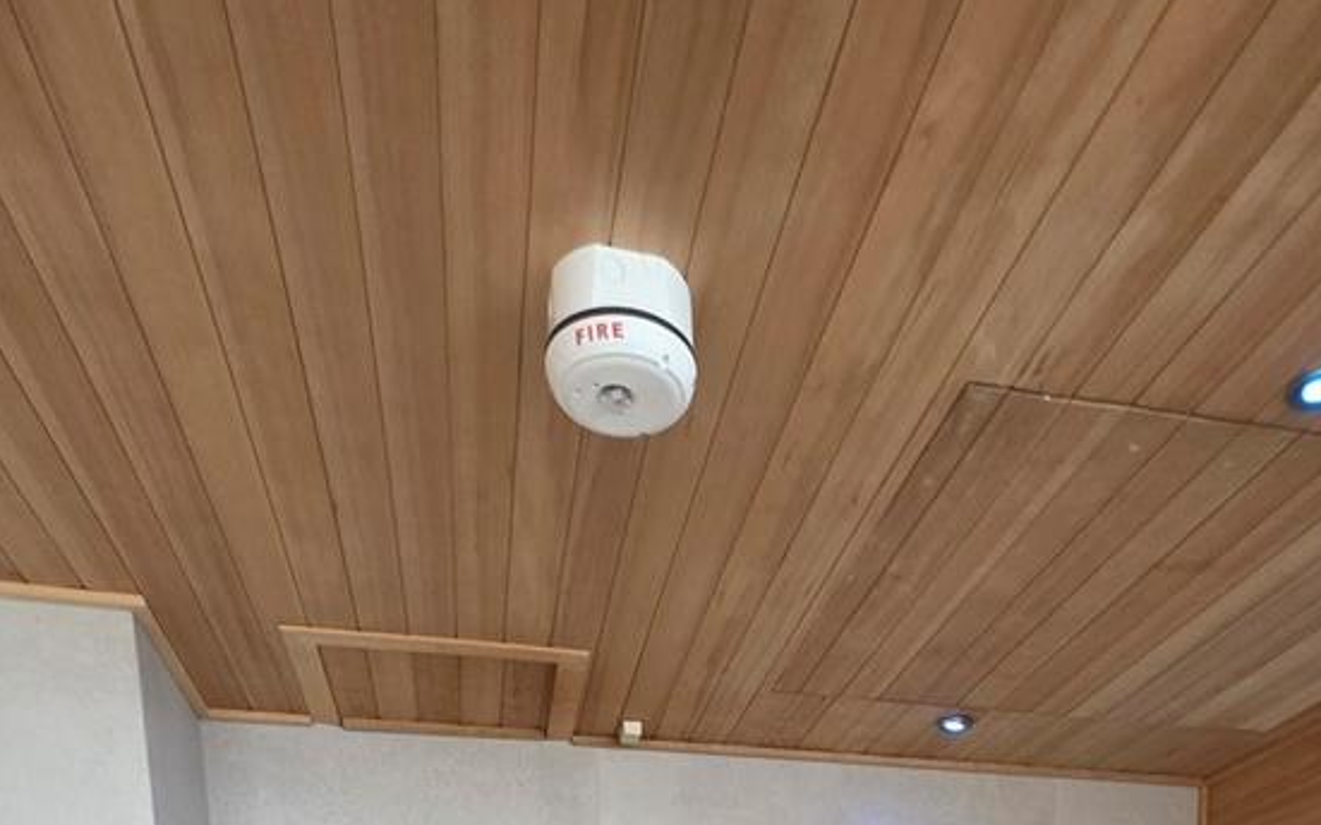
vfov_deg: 24.7
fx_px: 1080
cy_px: 1381
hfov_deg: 62.5
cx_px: 770
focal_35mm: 30
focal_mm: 2.2
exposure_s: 1/53.3
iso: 200
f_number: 1.9
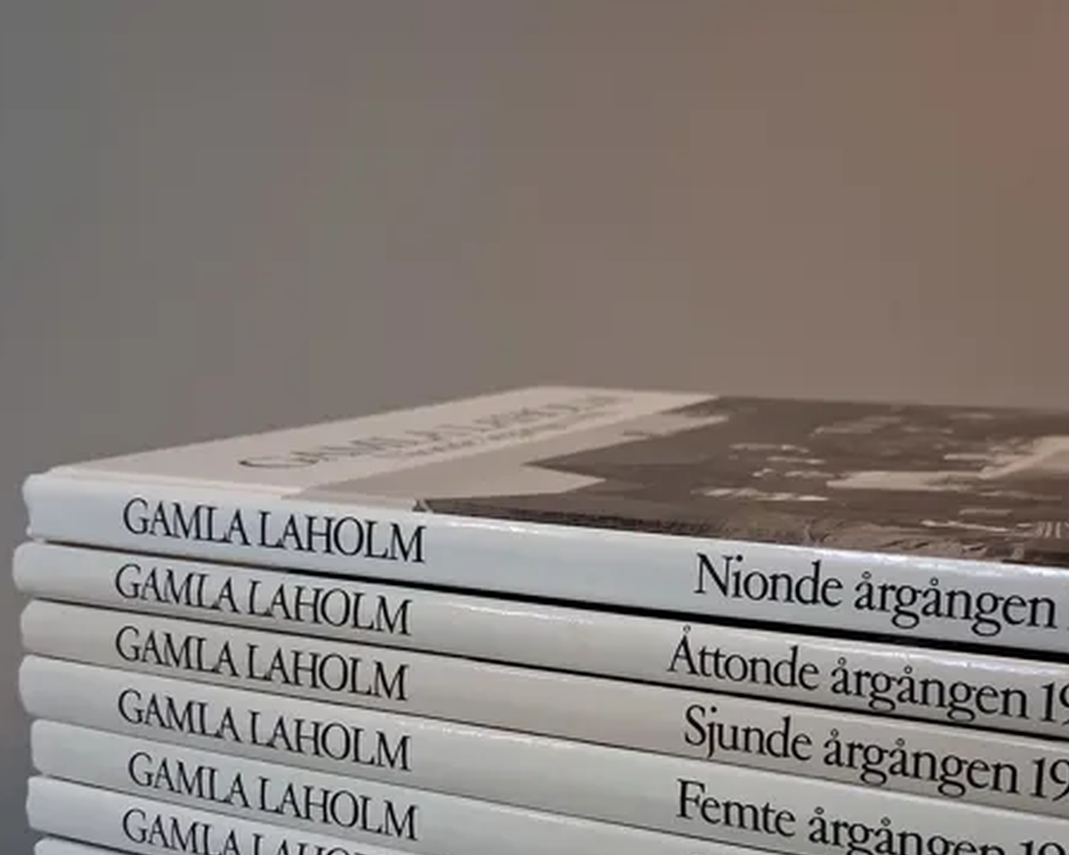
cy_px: 672
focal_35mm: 47
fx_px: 1487
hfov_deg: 39.2
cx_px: 690
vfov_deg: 31.3
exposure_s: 1/100
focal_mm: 4
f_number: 1.8
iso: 400
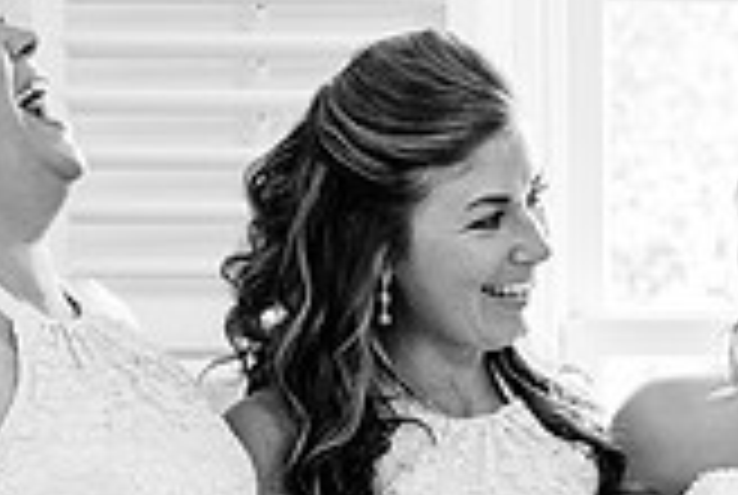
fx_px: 4498
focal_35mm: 219
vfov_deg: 6.3
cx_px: 860
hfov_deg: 9.3
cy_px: 511
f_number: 5.6
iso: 2000
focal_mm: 62
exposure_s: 1/160
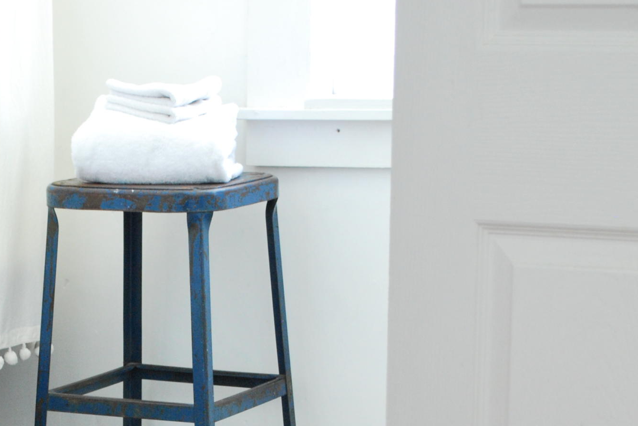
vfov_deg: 10.6
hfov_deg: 15.9
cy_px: 428
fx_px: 2268
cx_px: 113
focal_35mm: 128
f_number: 5.3
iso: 800
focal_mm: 38
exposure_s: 1/40
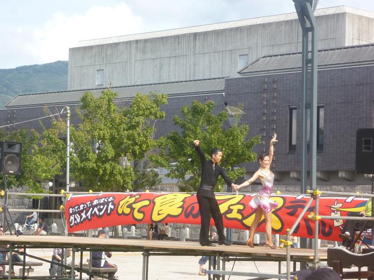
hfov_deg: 18.7
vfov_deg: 14.1
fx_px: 1135
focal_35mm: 105
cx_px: 187
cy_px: 140
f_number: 5.5
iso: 80
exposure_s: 1/160
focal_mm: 18.8
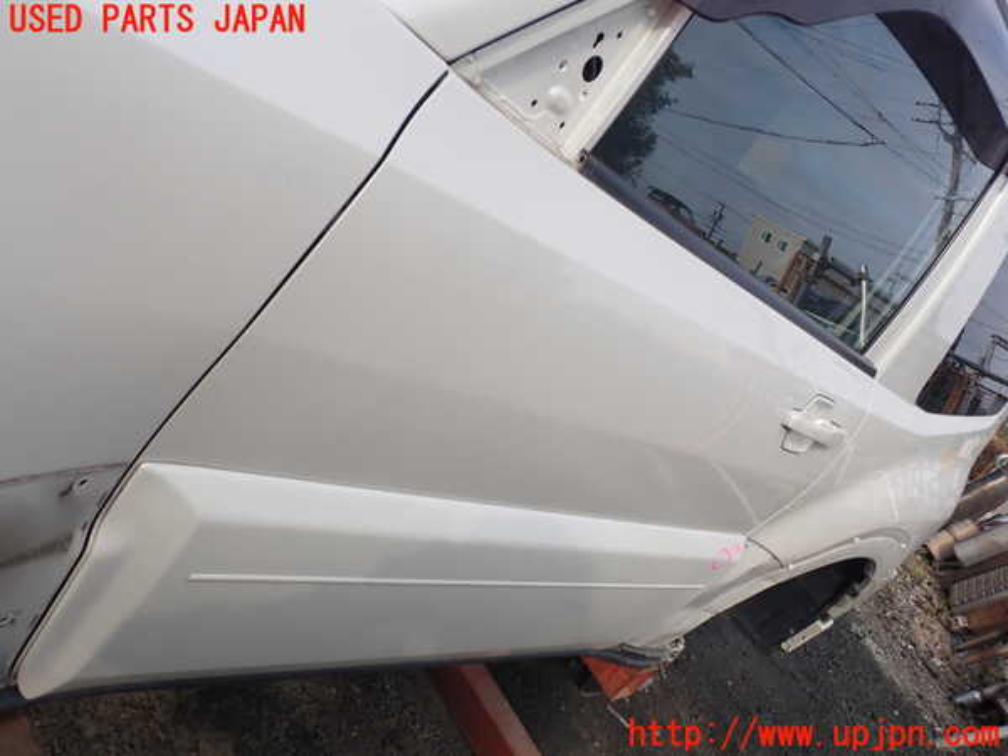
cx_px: 504
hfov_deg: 60.0
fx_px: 874
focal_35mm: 30
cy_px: 378
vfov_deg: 46.8
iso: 100
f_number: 3.2
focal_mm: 5.4
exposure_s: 1/500
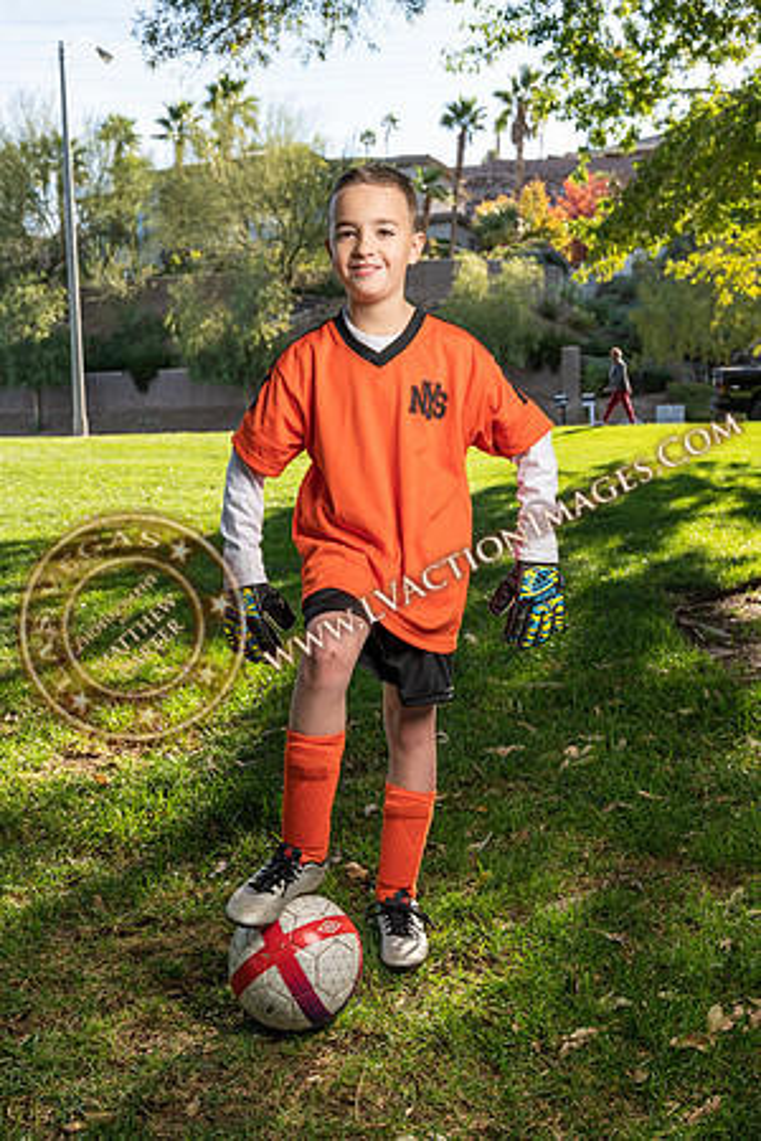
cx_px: 380
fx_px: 1094
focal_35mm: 34
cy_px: 570
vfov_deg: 55.1
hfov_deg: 38.4
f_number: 5.6
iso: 100
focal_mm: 34.5
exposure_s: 1/160
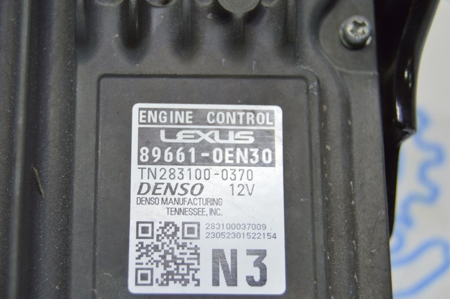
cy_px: 160
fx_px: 937
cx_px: 202
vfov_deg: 18.2
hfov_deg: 27.0
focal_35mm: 75
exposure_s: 1/25
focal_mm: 38
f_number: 5.6
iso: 400
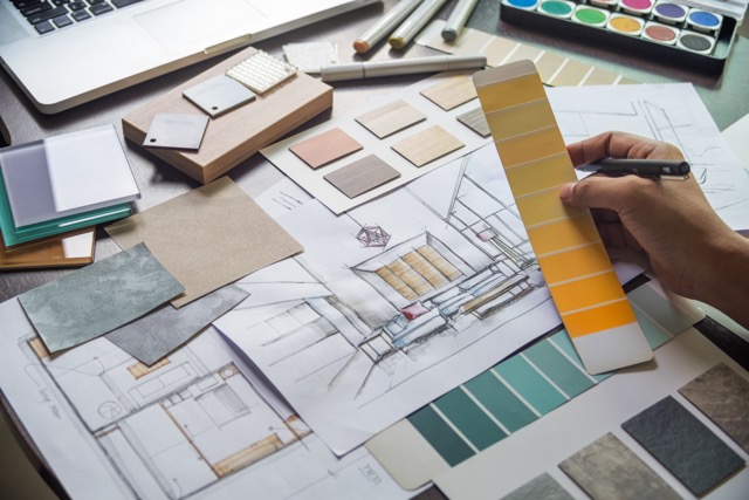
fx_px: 1103
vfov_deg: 25.5
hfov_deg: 37.5
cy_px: 250
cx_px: 374
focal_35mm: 53
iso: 200
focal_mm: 35
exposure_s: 1/125
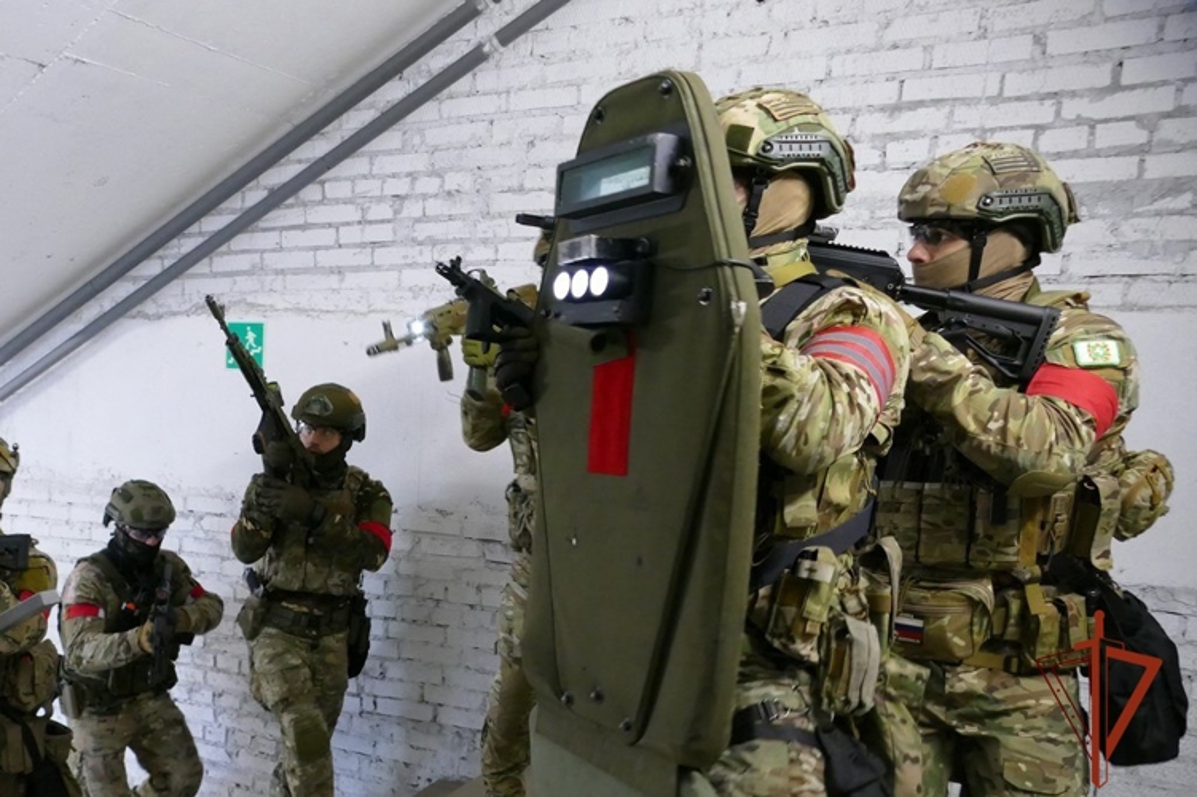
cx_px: 598
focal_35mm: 25
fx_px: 831
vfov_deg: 51.2
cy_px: 398
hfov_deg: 71.5
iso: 1250
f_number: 2.9
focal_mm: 9.12
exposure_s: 1/60
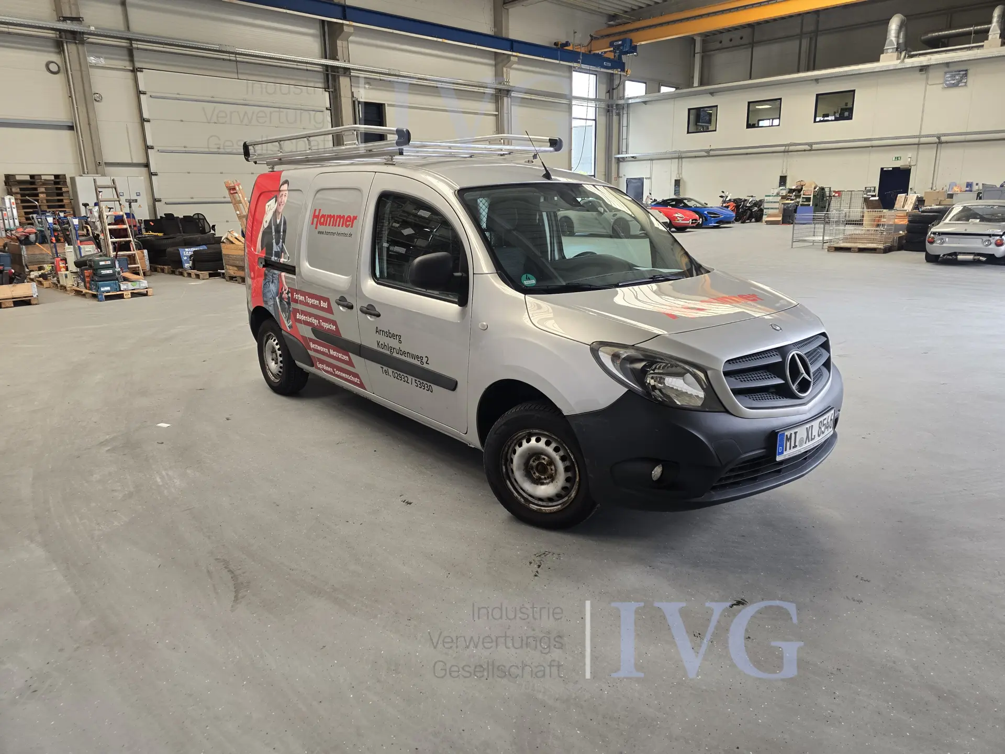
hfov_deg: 73.9
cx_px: 502
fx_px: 668
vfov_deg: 58.9
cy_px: 377
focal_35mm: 23
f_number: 1.7
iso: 160
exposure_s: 1/180
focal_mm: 6.3
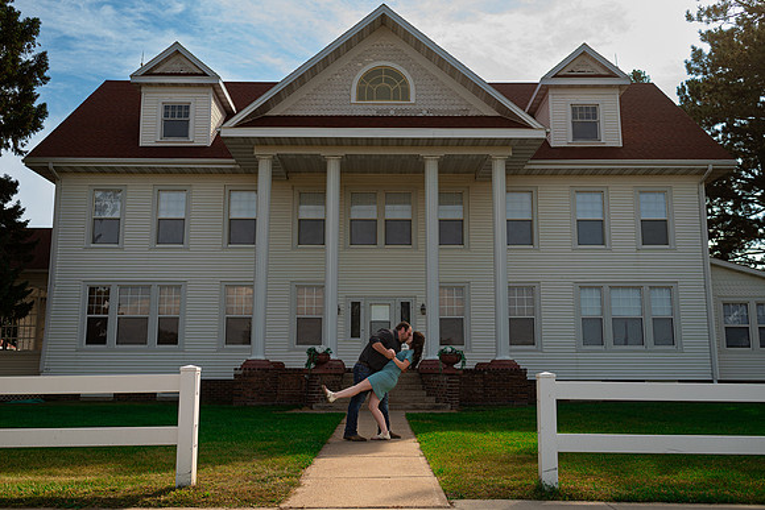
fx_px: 753
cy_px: 255
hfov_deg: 53.9
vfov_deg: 37.5
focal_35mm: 35
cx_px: 382
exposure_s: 1/640
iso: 100
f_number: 3.5
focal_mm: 35
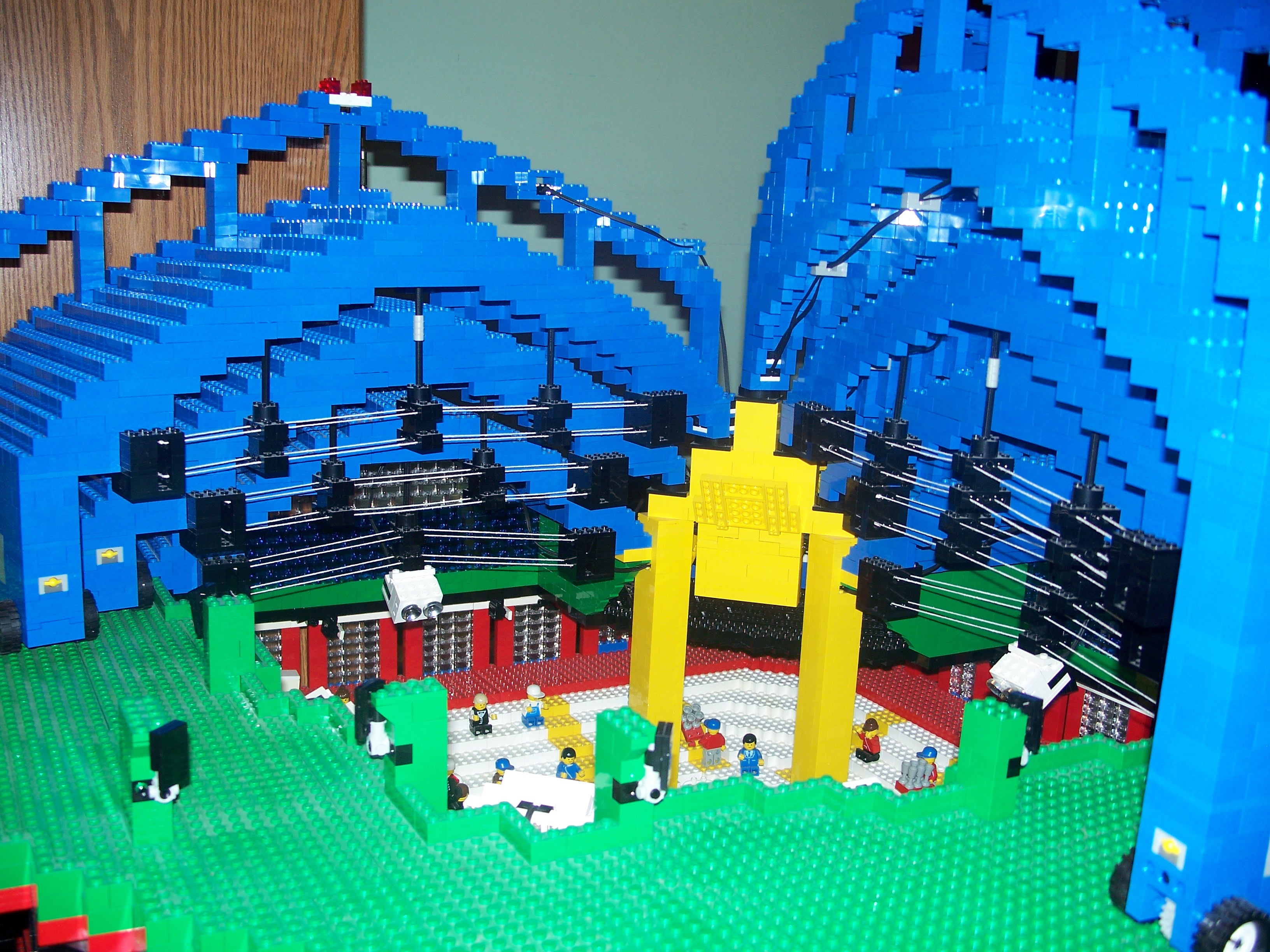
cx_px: 635
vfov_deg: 38.7
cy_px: 476
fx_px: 1357
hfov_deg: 50.1
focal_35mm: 37
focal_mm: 7.8
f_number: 2.8
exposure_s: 1/60
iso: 125
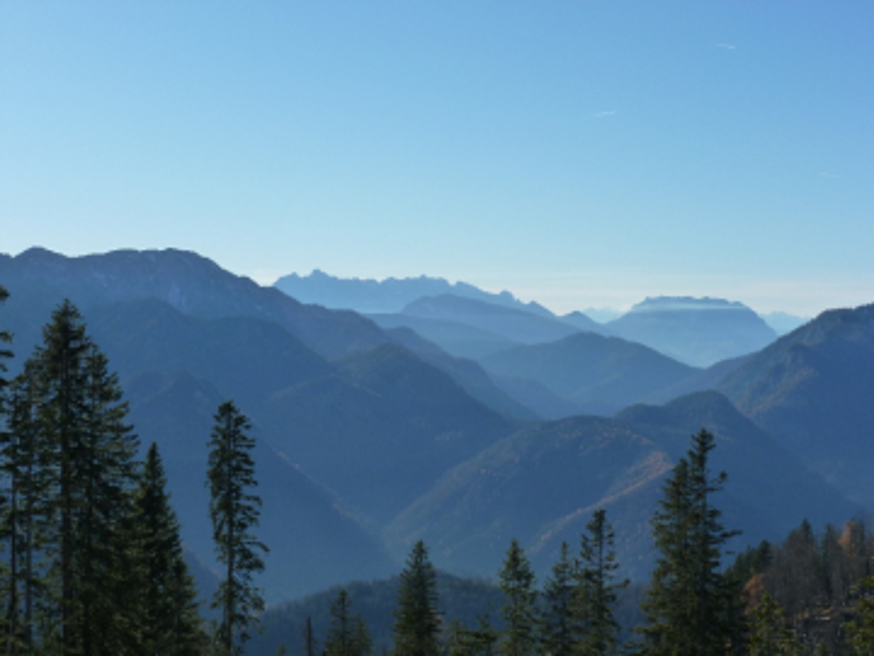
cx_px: 437
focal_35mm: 65
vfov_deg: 22.6
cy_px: 328
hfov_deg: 29.8
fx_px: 1641
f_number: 5.6
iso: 160
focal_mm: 11.7
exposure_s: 1/500
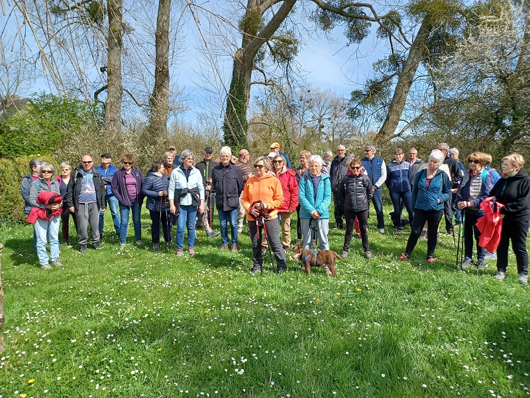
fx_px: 383
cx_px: 265
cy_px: 199
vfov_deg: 54.9
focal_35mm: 25
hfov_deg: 69.4
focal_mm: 4.6
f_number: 1.8
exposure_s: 1/347
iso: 32
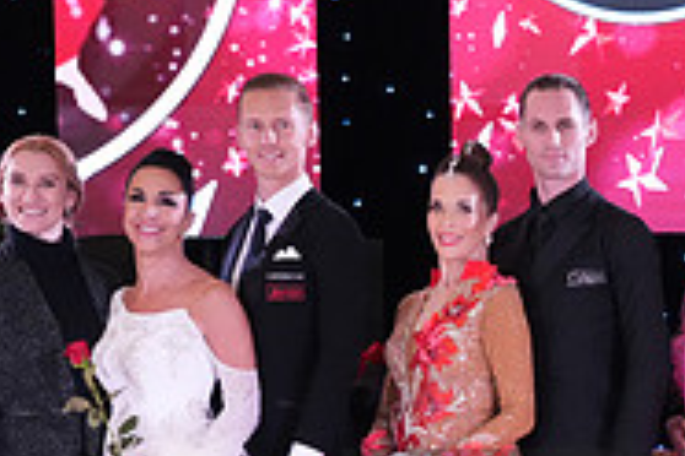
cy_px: 546
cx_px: 744
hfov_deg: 14.9
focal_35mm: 134
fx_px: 2550
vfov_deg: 10.1
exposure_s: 1/250
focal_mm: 43
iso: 4000
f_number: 4
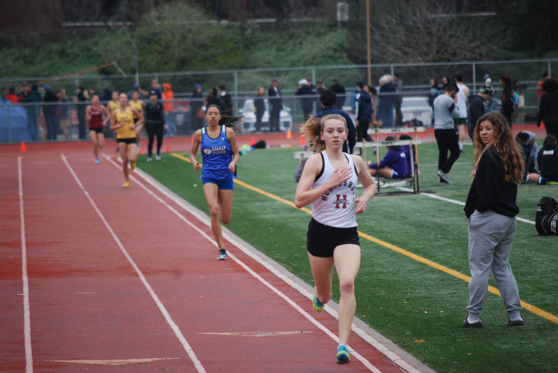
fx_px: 4656
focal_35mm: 300
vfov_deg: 4.6
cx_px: 279
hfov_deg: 6.9
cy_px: 186
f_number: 5.6
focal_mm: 200
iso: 1000
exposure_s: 1/1000
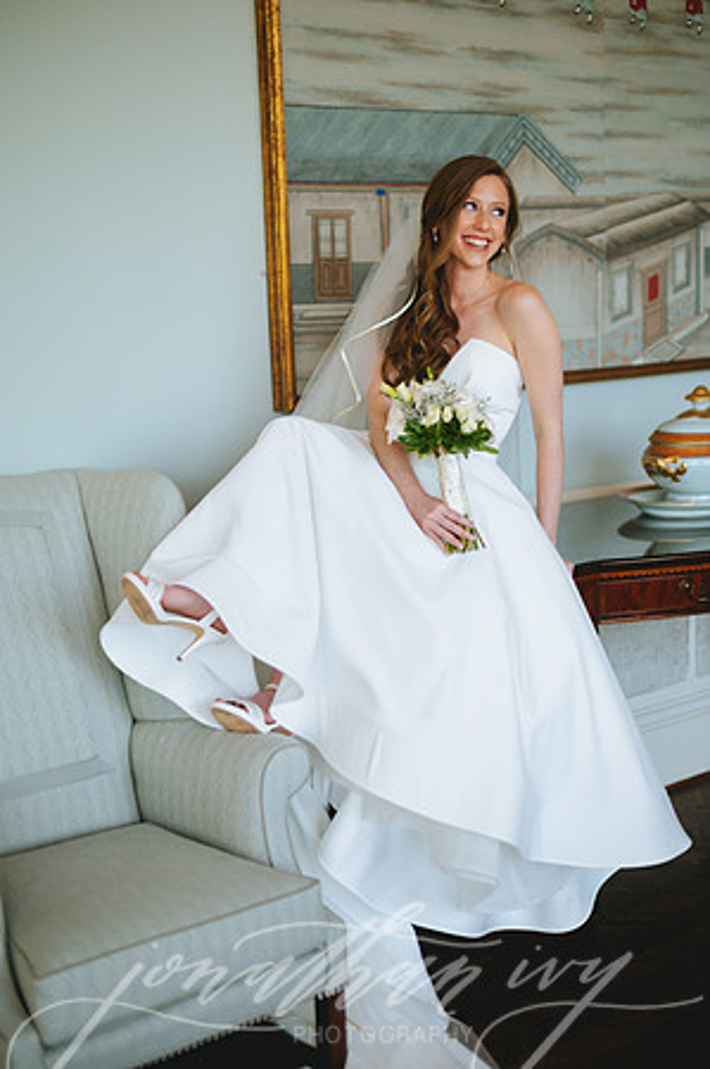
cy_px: 534
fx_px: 1482
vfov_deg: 39.6
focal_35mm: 50
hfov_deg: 26.9
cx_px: 355
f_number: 2
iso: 250
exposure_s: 1/160
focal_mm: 50
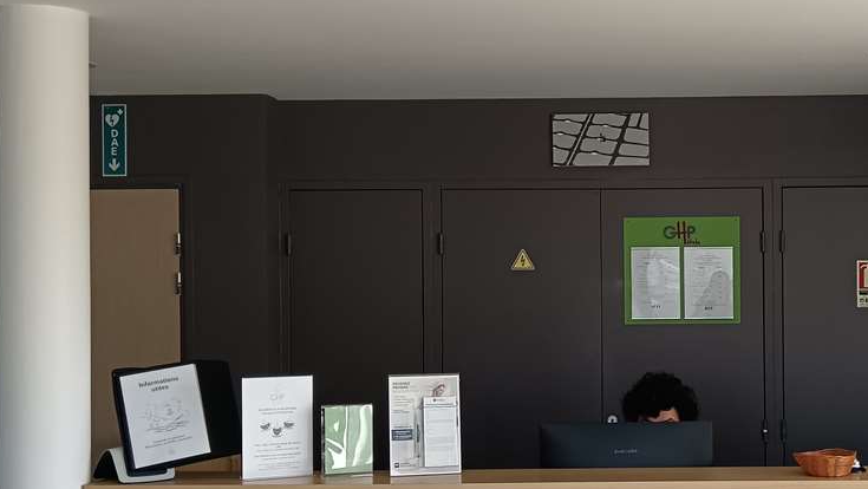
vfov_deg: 20.1
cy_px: 281
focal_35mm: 60
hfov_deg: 33.9
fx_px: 1381
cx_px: 681
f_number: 1.9
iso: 304
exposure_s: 1/100
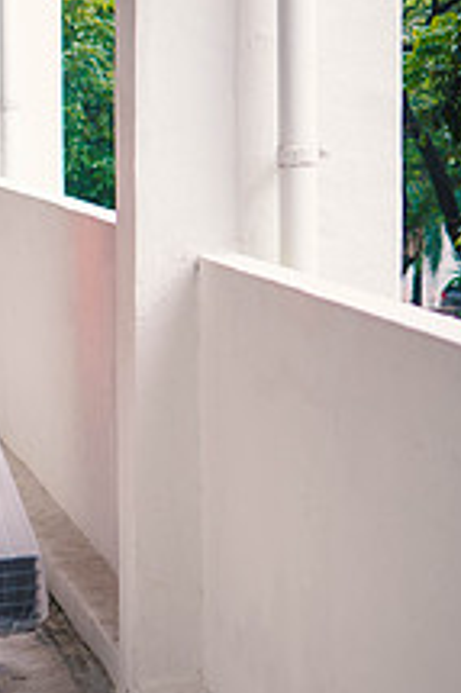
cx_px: -132
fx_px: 2751
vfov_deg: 14.4
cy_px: 311
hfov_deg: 9.4
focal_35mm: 143
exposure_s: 1/800
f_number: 1.7
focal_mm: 25
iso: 200
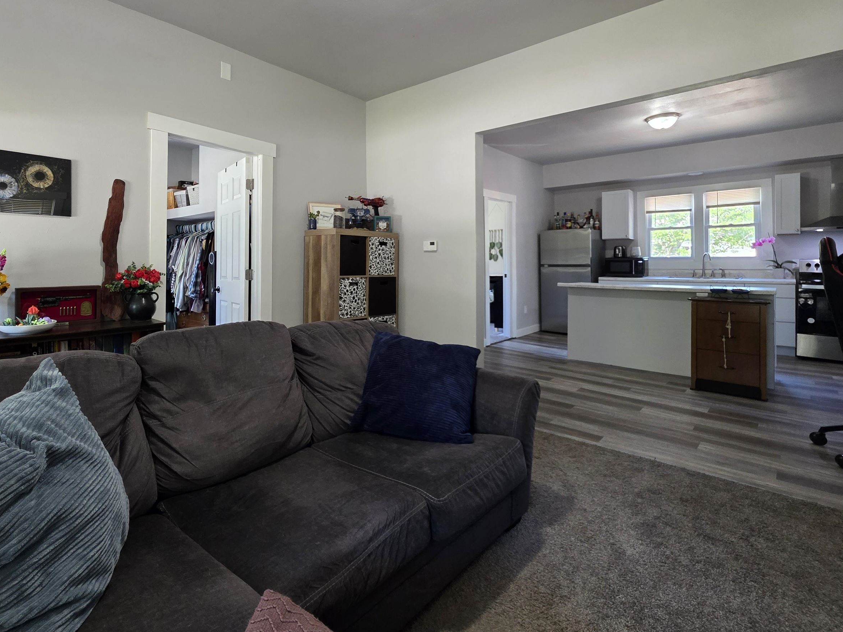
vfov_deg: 74.2
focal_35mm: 17
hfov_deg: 90.0
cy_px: 263
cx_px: 342
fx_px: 414
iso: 400
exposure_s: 1/60
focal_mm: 2.2
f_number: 1.9
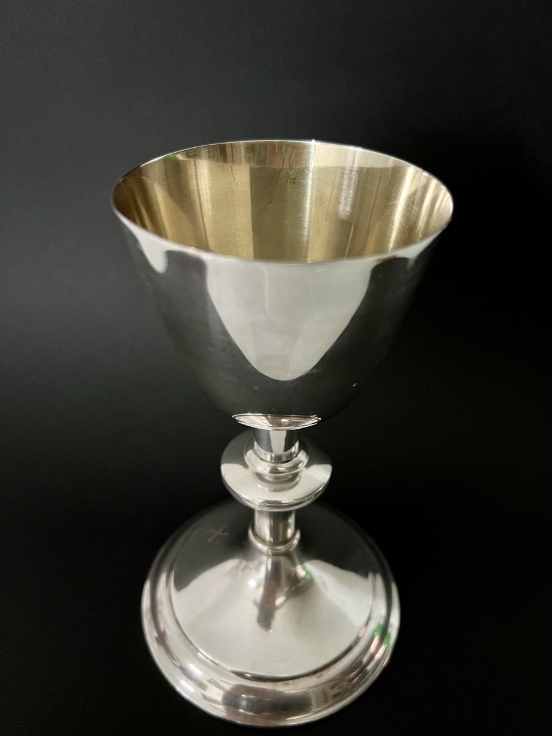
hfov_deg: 53.1
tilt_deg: -34.3
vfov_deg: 67.3
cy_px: 368
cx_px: 276
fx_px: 553
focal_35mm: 26
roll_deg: -2.7
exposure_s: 1/30
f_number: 1.5
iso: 800
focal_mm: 5.7
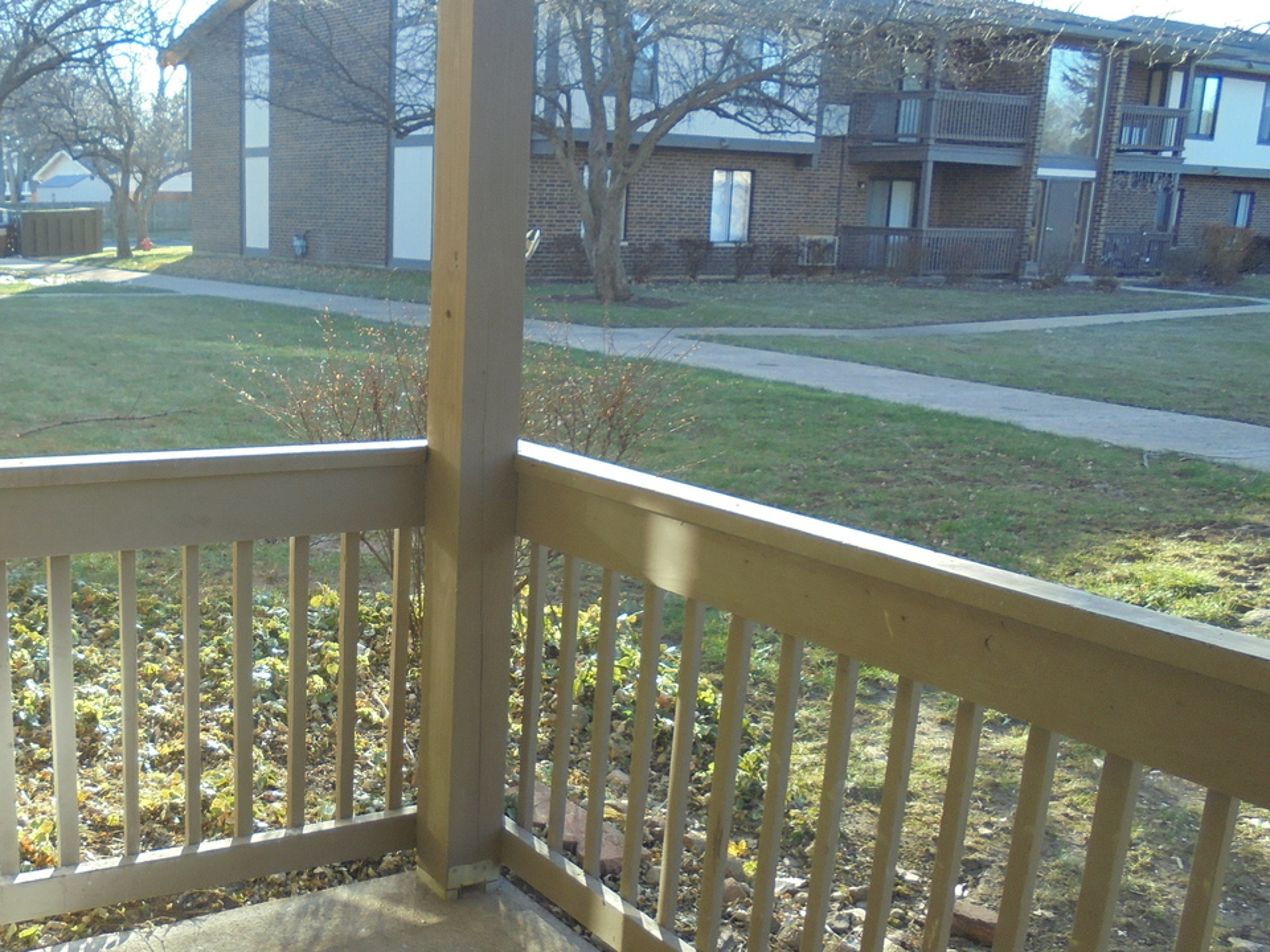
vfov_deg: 36.6
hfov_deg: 46.2
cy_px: 600
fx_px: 1431
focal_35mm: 39
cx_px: 323
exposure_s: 1/80
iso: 100
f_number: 3.5
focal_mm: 4.6
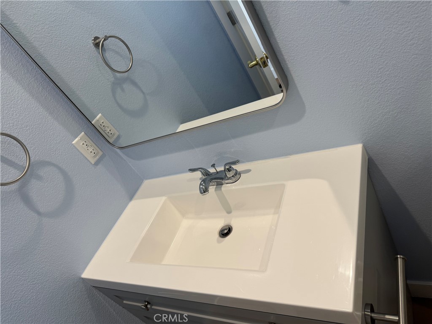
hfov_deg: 71.6
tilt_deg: -31.3
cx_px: 216
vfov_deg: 56.8
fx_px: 300
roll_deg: +35.3
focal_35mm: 24
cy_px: 162
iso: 80
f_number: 1.78
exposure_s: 1/120
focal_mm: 6.76
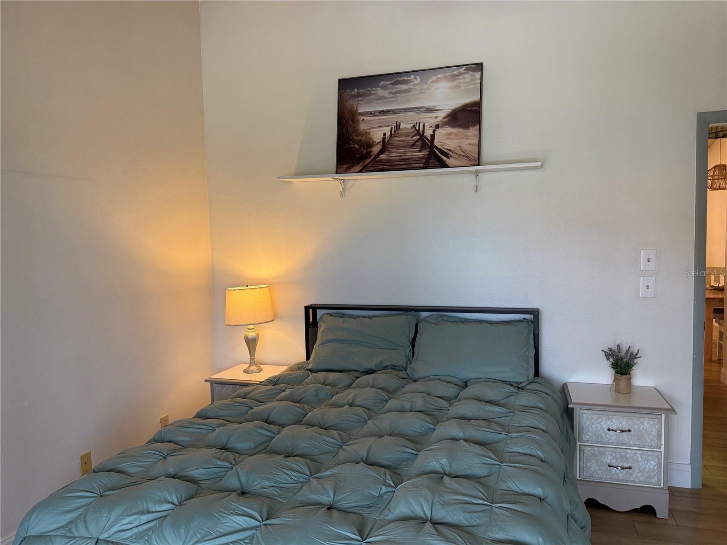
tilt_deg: -2.4
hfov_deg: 71.6
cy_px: 272
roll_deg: +1.4
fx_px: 504
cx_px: 364
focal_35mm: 24
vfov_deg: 56.8
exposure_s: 1/120
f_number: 1.78
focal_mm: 6.76
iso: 250
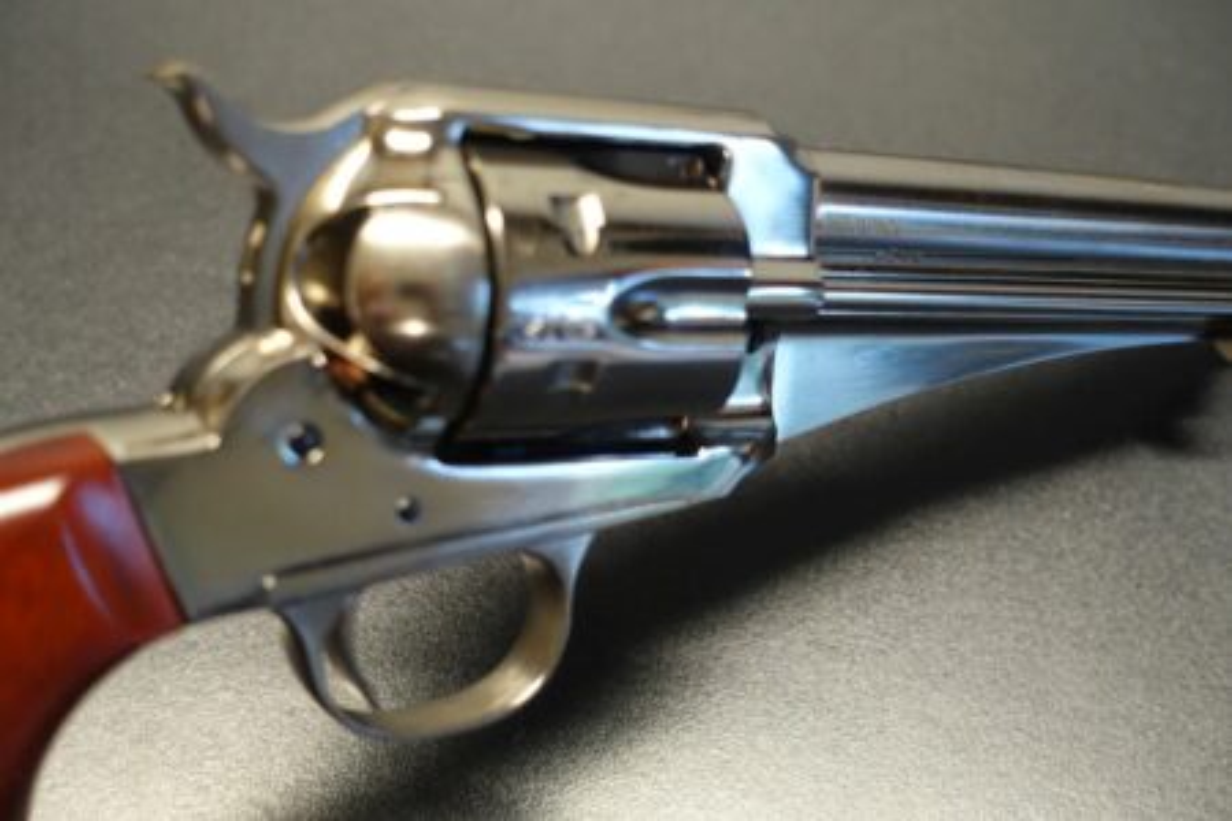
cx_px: 616
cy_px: 410
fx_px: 1814
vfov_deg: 25.5
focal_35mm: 53
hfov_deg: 37.5
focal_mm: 19.29
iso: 800
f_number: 2.8
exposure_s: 1/30
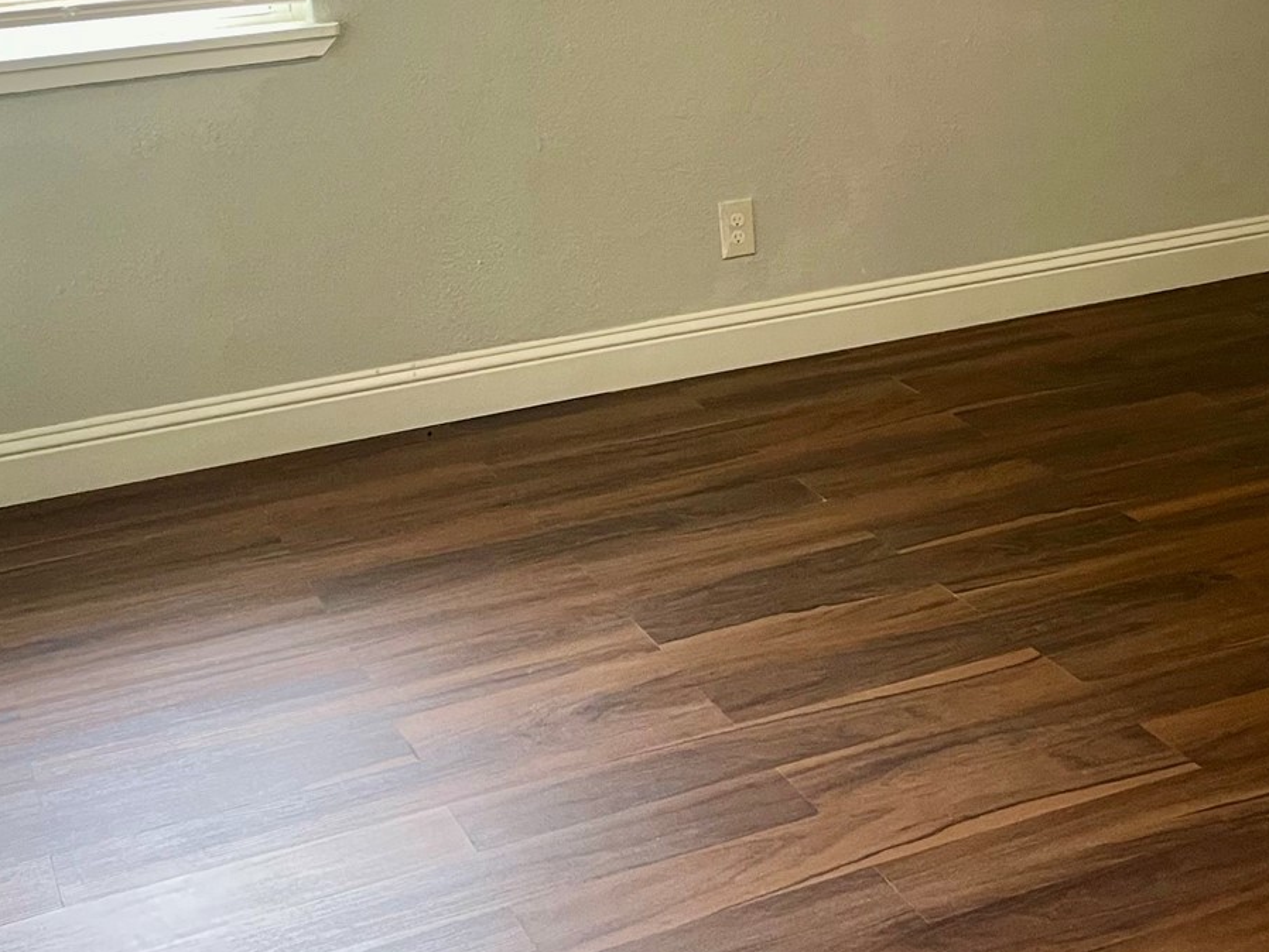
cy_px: 136
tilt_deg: -9.7
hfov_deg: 33.5
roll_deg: +3.1
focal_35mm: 57
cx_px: 834
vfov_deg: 25.1
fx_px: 2090
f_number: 1.6
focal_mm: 5.1
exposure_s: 1/60
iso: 250
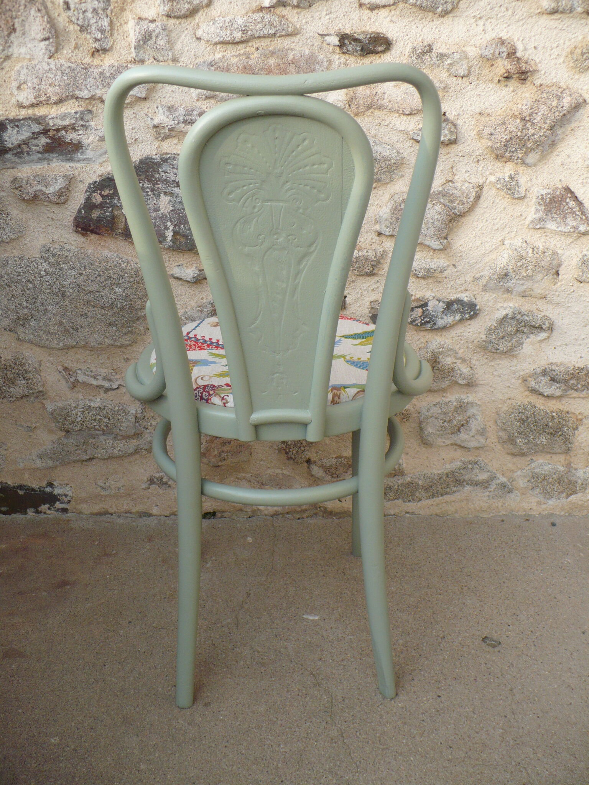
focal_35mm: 37
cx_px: 294
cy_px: 392
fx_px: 839
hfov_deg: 38.7
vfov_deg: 50.1
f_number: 2.8
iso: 100
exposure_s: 1/200
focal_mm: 6.1
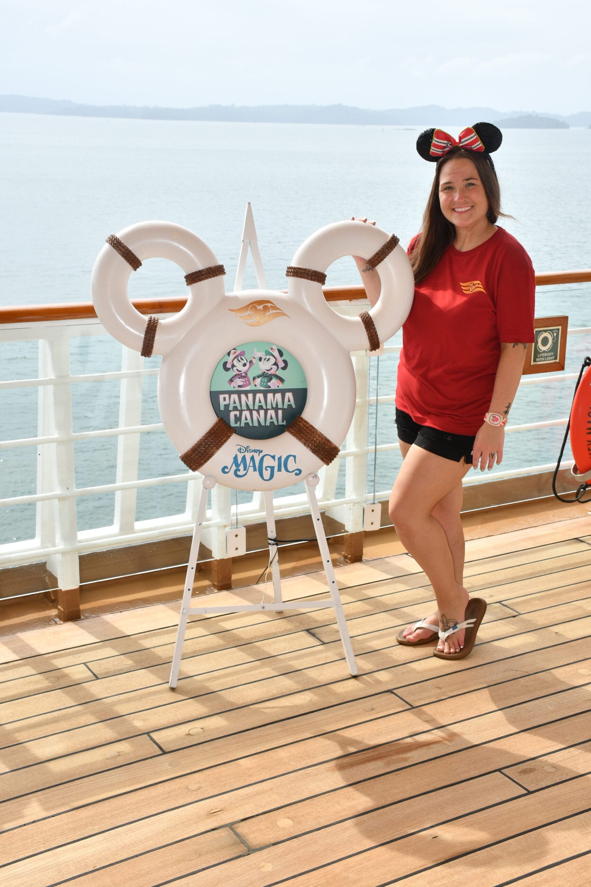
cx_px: 296
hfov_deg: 29.9
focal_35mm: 45
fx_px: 1108
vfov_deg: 43.6
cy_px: 444
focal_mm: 30
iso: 200
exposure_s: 1/250
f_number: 8
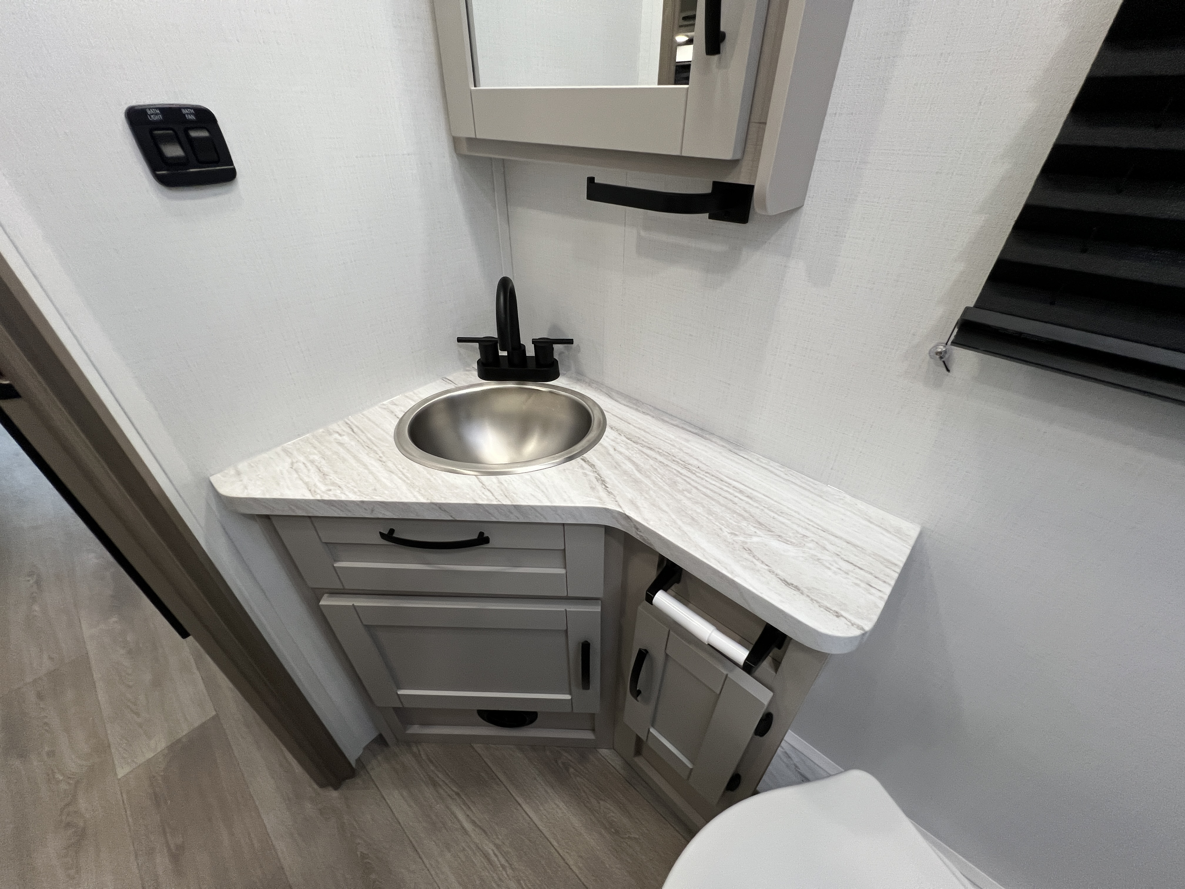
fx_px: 445
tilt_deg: -36.6
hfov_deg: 106.2
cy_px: 444
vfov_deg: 89.9
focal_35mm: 13
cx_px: 592
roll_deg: -2.4
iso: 200
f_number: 1.8
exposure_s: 1/99
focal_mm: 1.57
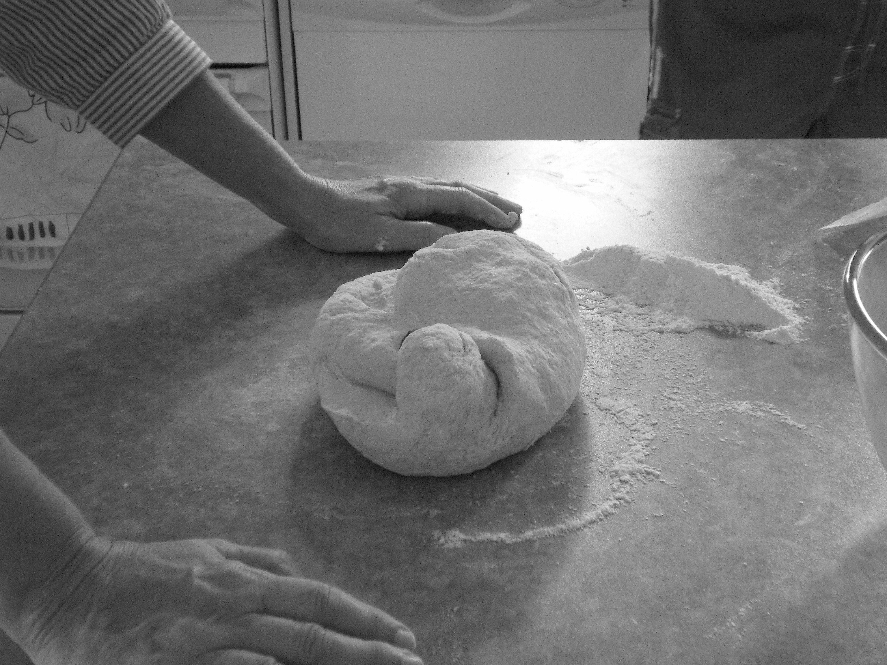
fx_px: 1281
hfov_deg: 38.2
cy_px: 332
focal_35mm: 50
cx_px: 444
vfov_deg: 29.1
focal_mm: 8.4
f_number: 3.7
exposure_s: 1/25
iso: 400
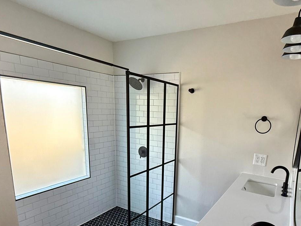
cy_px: 157
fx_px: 209
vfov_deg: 55.2
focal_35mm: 24
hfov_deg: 71.0
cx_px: 176
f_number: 2.2
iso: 125
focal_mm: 2.22
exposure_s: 1/99
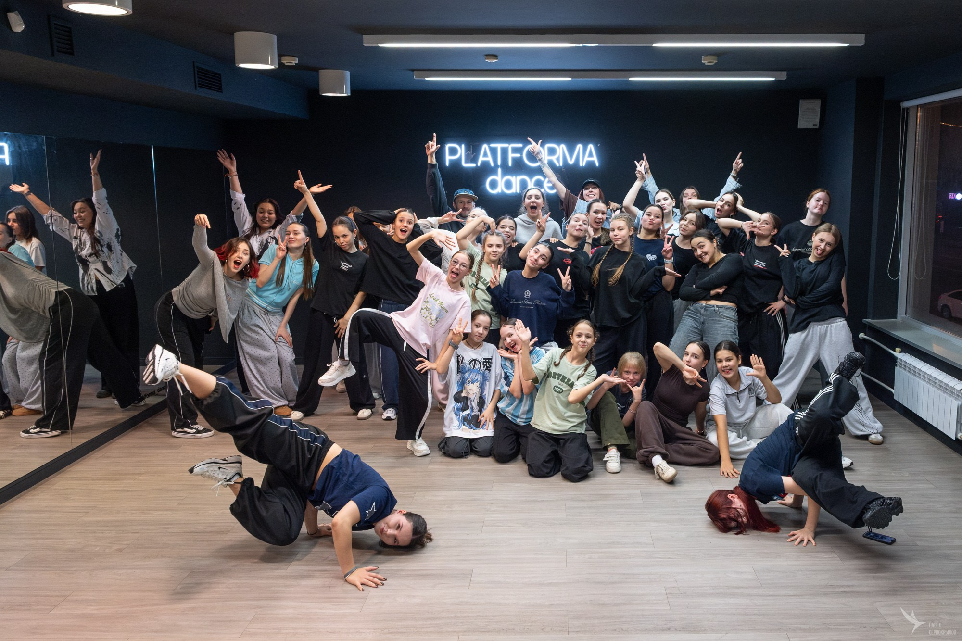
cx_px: 566
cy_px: 295
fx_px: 785
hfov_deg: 62.6
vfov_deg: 44.4
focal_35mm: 29
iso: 2500
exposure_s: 1/160
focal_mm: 16
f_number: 4
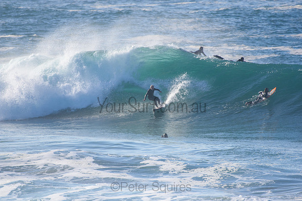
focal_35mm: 750
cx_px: 151
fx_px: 6293
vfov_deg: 1.8
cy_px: 100
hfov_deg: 2.7
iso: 360
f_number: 5.6
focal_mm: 500
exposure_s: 1/2000
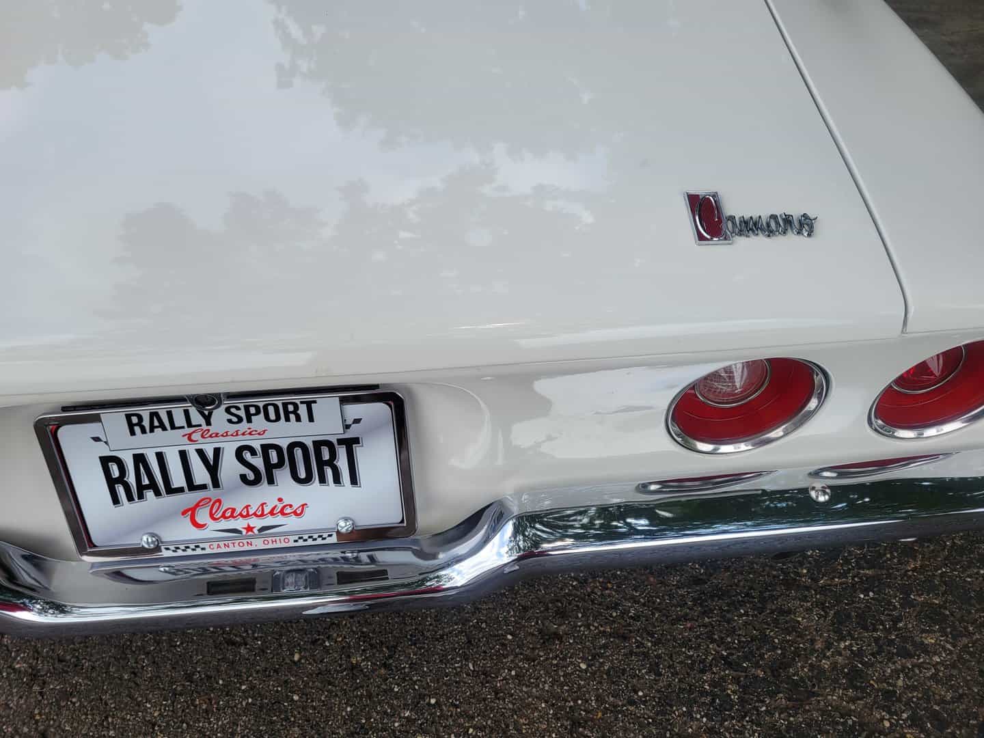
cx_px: 492
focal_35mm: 26
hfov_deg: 67.3
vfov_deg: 53.1
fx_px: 739
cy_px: 369
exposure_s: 1/1132
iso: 40
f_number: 1.8
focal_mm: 5.4
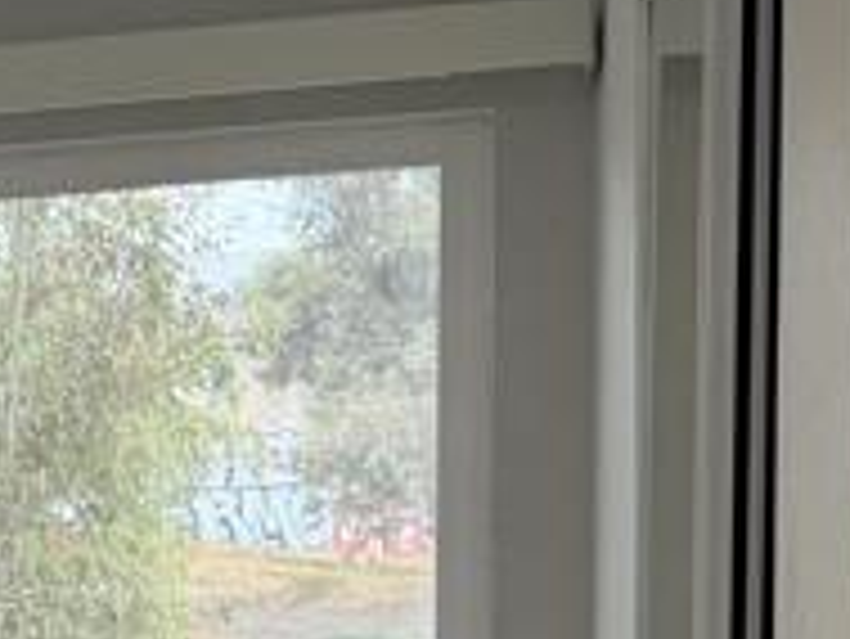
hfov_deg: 12.8
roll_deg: +1.1
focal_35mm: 130
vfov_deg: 11.1
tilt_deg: -2.9
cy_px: 864
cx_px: -962
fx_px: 3194
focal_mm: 6.76
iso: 160
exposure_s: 1/60
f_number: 1.78
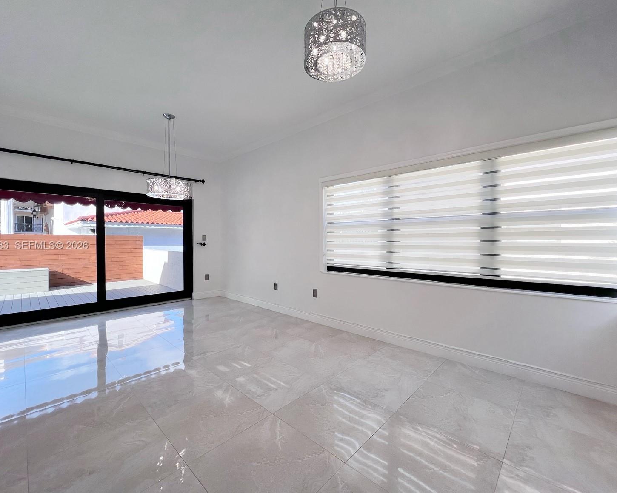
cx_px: 296
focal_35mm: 14
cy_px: 246
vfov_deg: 88.0
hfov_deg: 100.7
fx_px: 256
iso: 32
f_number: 1.8
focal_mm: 1.57
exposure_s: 1/120
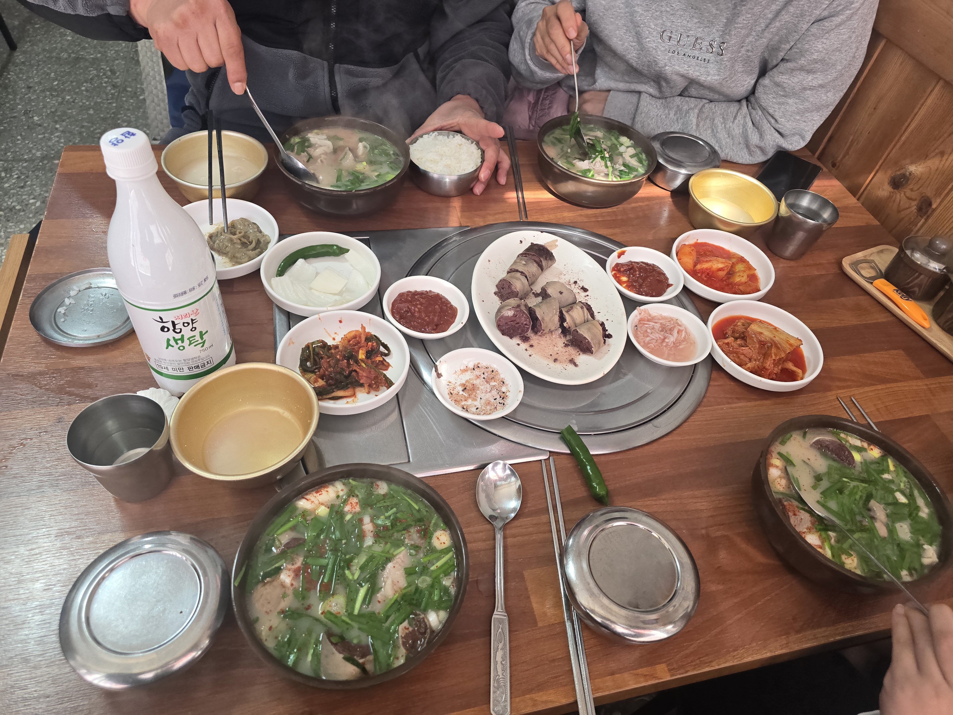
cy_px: 358
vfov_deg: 58.9
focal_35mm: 23
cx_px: 476
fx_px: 633
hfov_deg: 73.9
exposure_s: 1/180
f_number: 1.7
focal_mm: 6.3
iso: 200
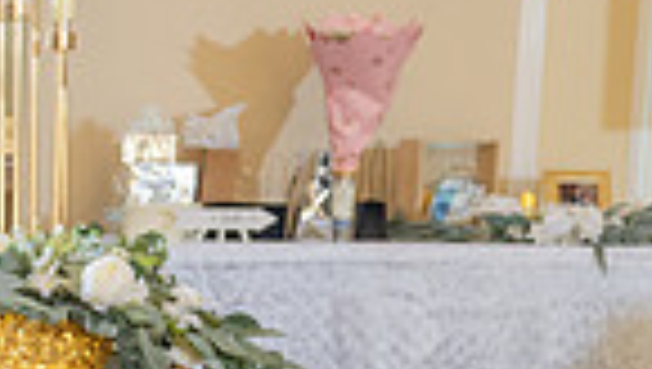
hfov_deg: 14.2
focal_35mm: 132
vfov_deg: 9.1
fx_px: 2285
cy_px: 495
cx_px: -559
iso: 800
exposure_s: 1/80
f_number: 4
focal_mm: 28
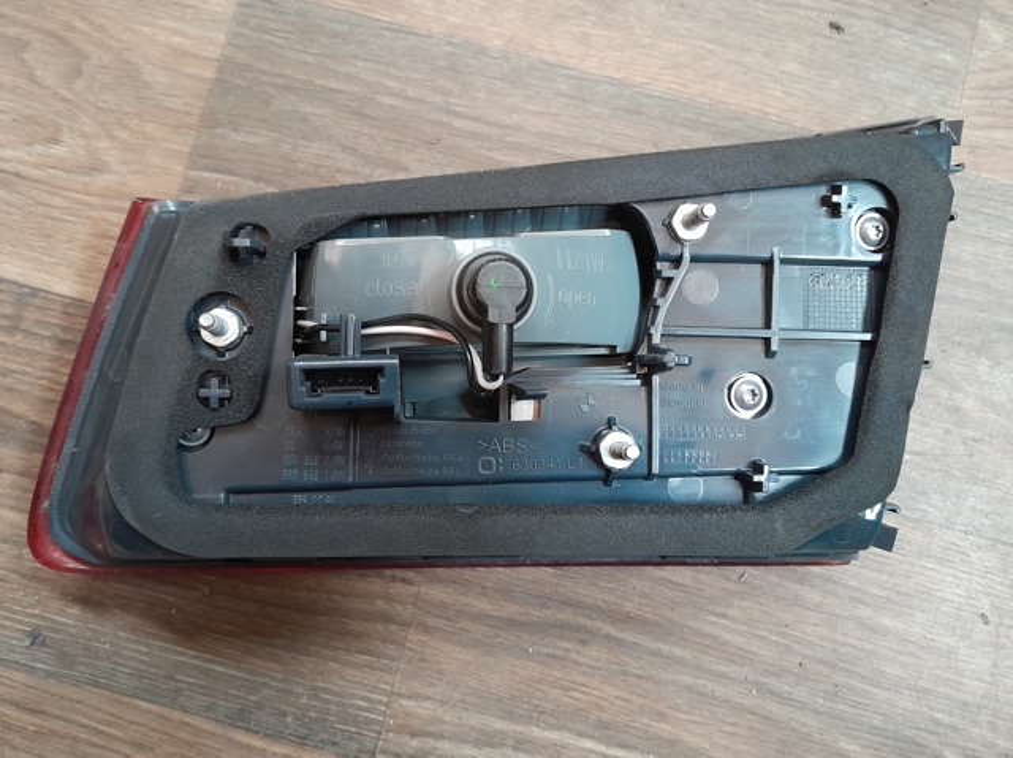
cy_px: 379
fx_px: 760
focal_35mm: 26
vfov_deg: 53.0
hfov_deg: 67.3
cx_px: 506
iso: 400
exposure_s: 1/33
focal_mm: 3.98
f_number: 1.8
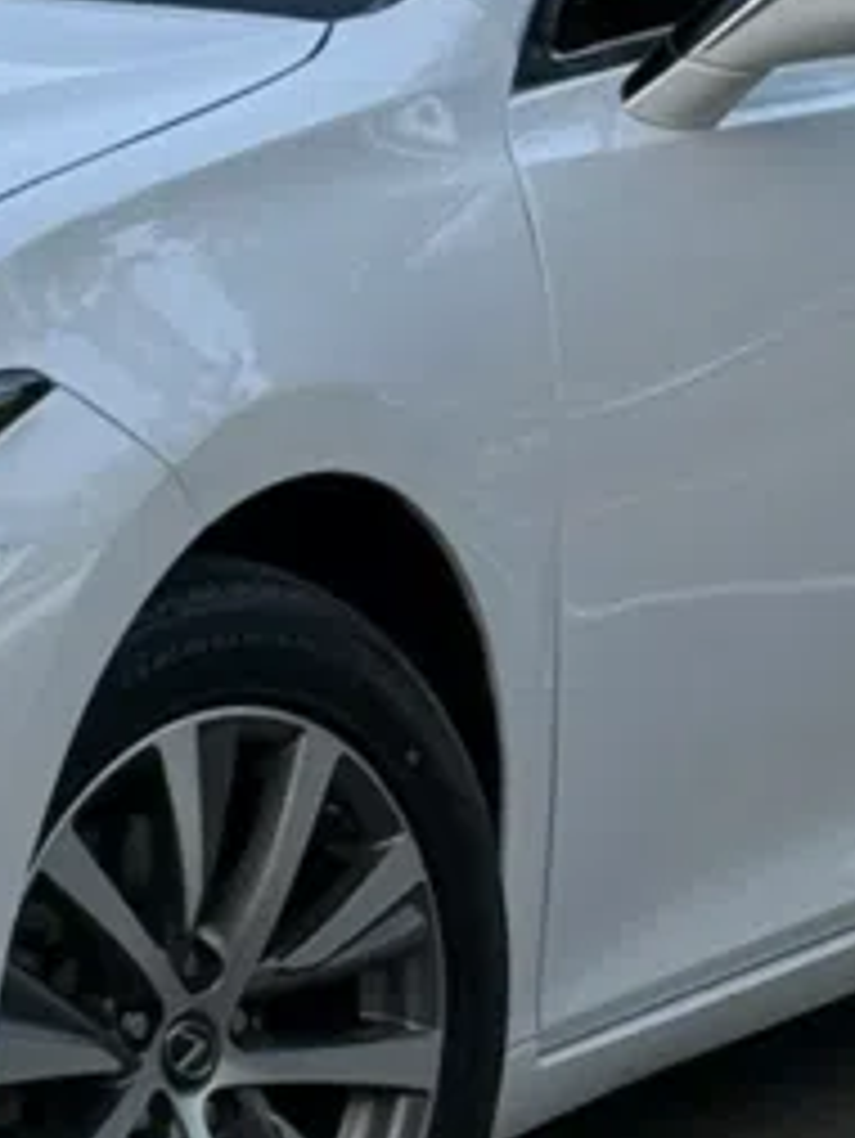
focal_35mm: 259
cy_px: 699
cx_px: -279
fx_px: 8522
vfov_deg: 7.6
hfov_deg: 5.7
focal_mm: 6.76
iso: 64
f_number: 1.78
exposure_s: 1/875
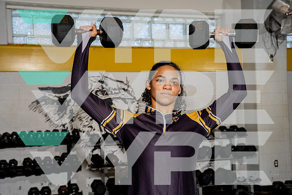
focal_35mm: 46
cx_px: 146
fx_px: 373
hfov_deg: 42.7
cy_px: 98
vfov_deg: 29.3
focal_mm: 46
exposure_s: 1/200
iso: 200
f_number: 5.6
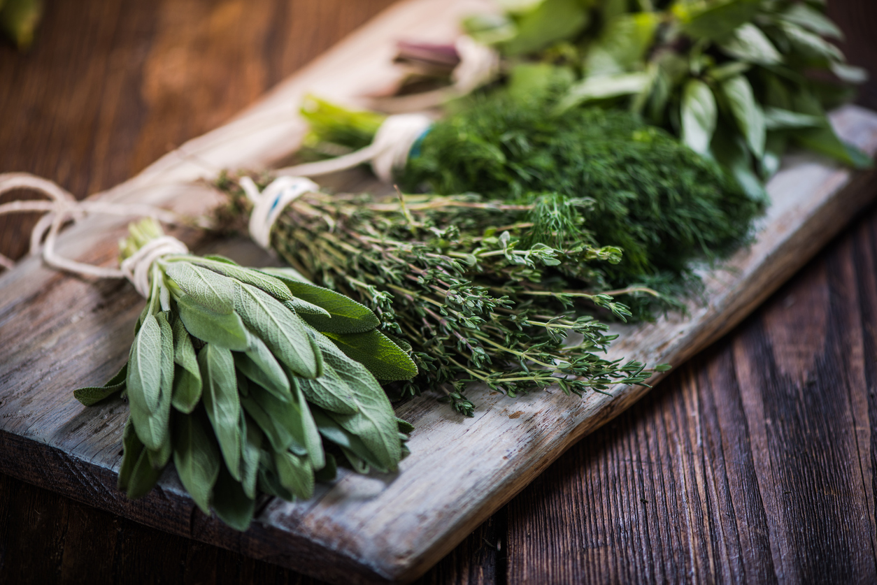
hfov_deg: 19.4
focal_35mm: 105
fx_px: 2559
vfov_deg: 13.1
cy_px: 292
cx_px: 438
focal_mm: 105
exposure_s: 1/160
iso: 64
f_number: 9
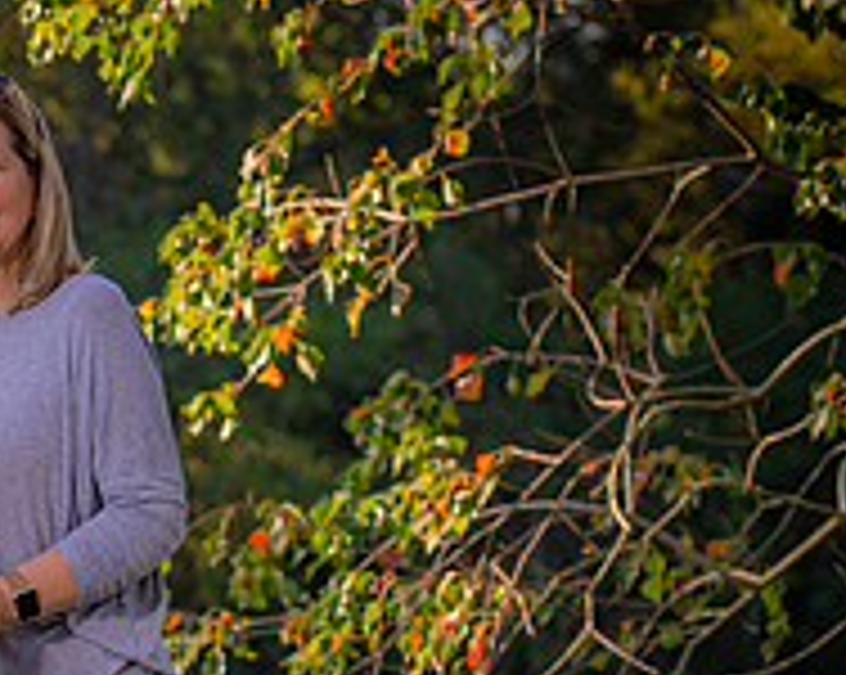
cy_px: 756
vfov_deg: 5.6
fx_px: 6878
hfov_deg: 7.0
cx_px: -243
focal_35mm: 275
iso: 125
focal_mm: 95
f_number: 5
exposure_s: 1/160
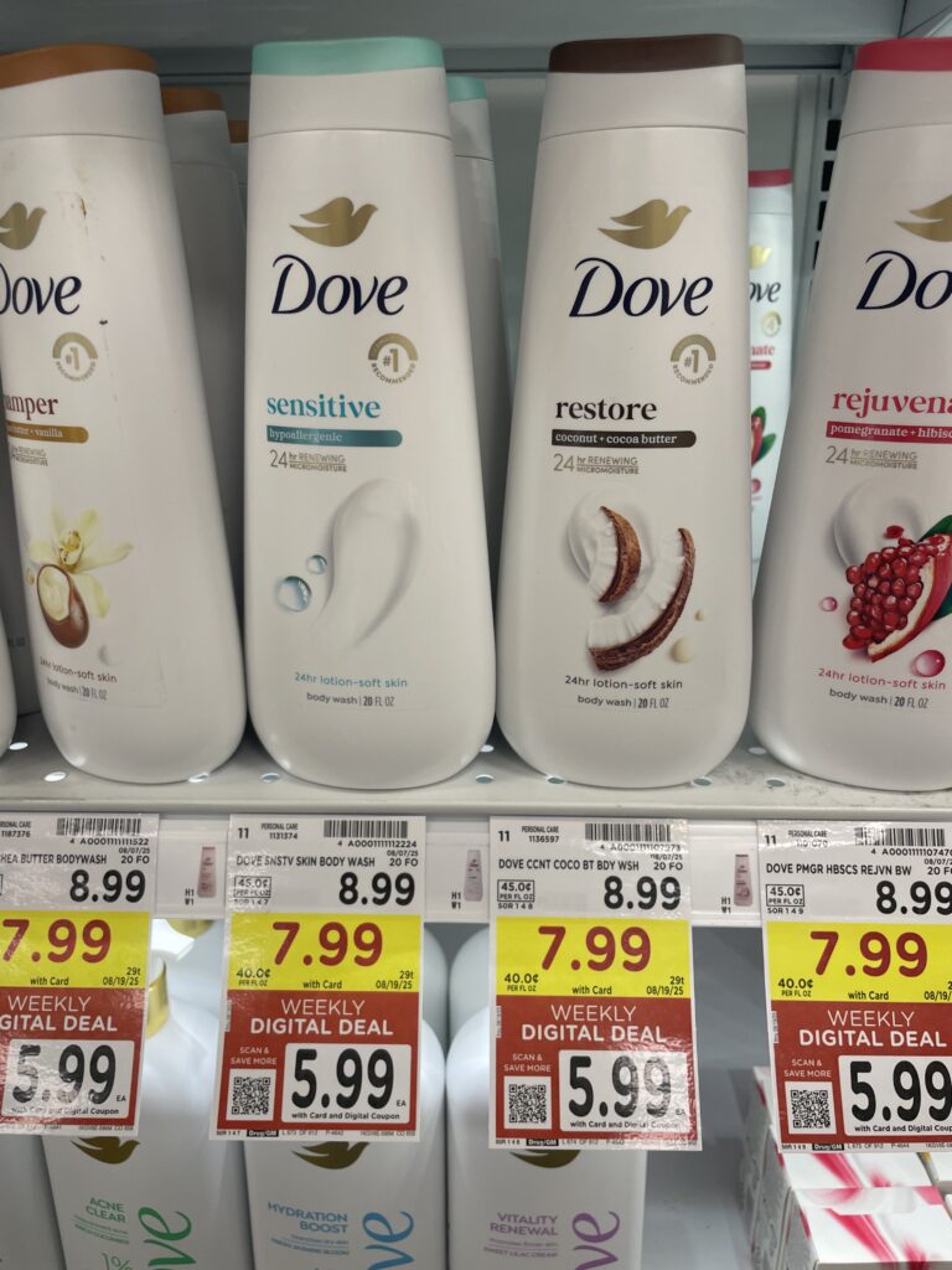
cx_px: 476
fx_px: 953
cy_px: 635
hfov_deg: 53.1
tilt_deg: -19.0
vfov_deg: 67.3
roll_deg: +0.1
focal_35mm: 26
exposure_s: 1/120
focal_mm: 4.2
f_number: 1.6
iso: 50
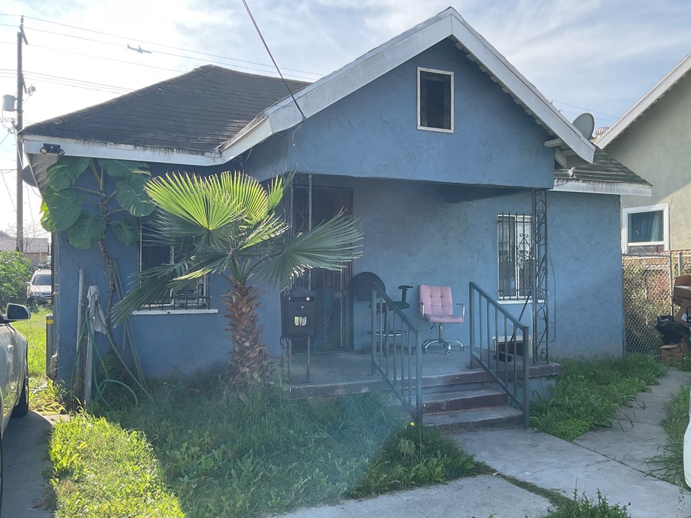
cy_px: 267
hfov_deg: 60.0
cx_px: 339
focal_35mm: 30
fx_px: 599
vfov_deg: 46.8
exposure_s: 1/666
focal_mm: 3
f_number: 1.8
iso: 16
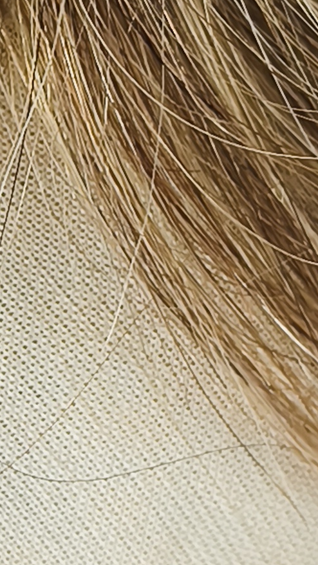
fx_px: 2428
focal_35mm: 162
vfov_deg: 13.3
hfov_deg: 7.4
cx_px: -40
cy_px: 173
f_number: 1.65
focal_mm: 6.14
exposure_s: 1/100
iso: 50
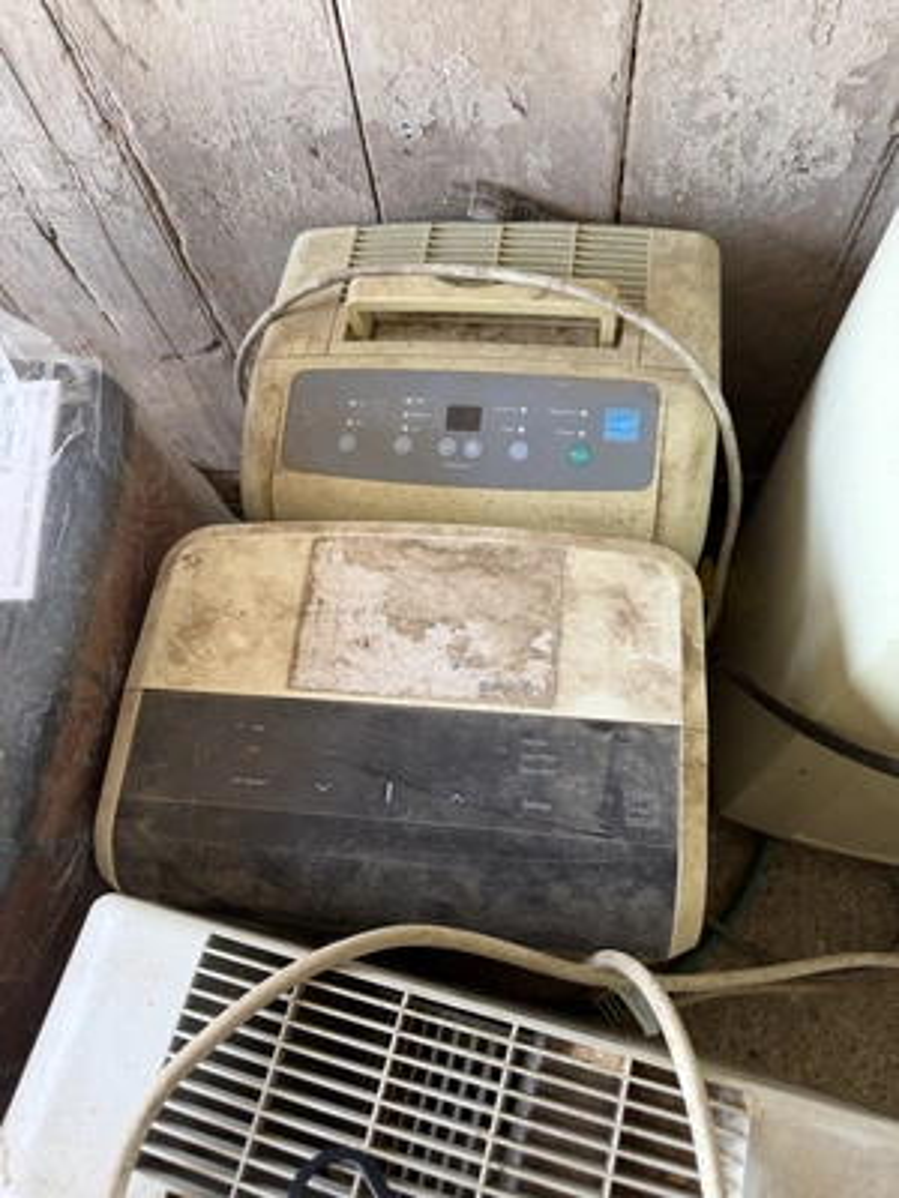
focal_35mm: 24
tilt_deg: -67.3
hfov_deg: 56.8
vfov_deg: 71.6
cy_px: 599
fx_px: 831
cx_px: 450
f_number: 1.78
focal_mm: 6.76
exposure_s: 1/121
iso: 80
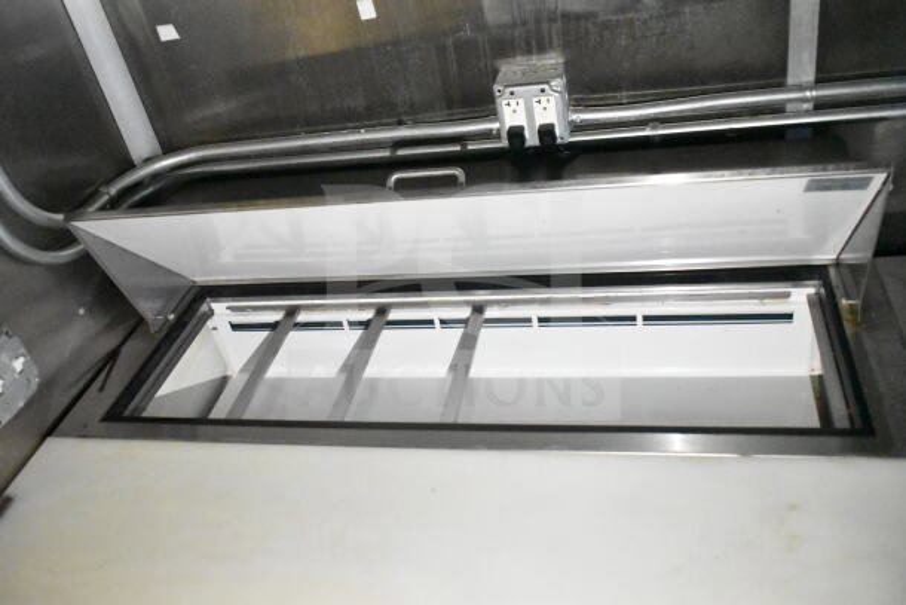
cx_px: 453
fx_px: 793
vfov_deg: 41.7
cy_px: 302
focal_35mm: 32
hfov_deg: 59.5
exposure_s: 1/30
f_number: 3.8
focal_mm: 21
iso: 18000
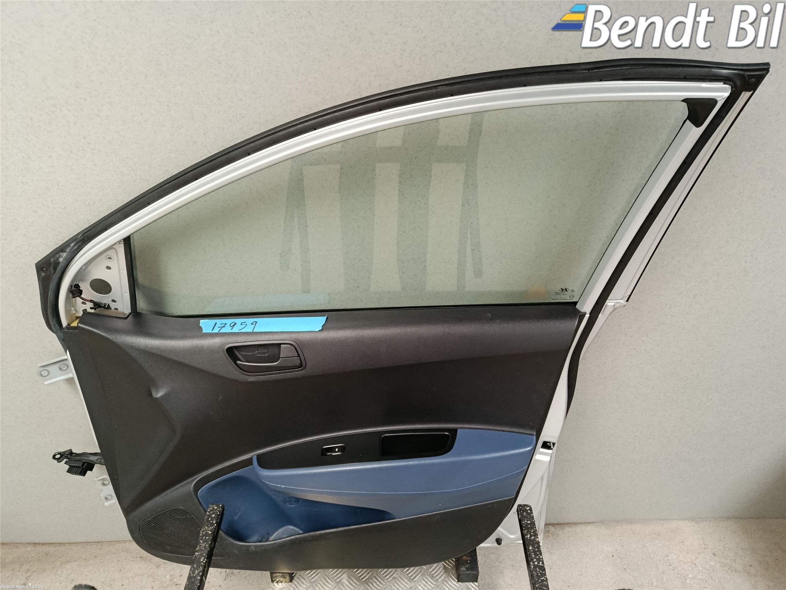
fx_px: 545
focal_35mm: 24
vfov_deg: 56.8
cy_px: 295
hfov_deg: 71.6
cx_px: 393
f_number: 1.7
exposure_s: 1/25
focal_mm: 5.24
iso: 1577
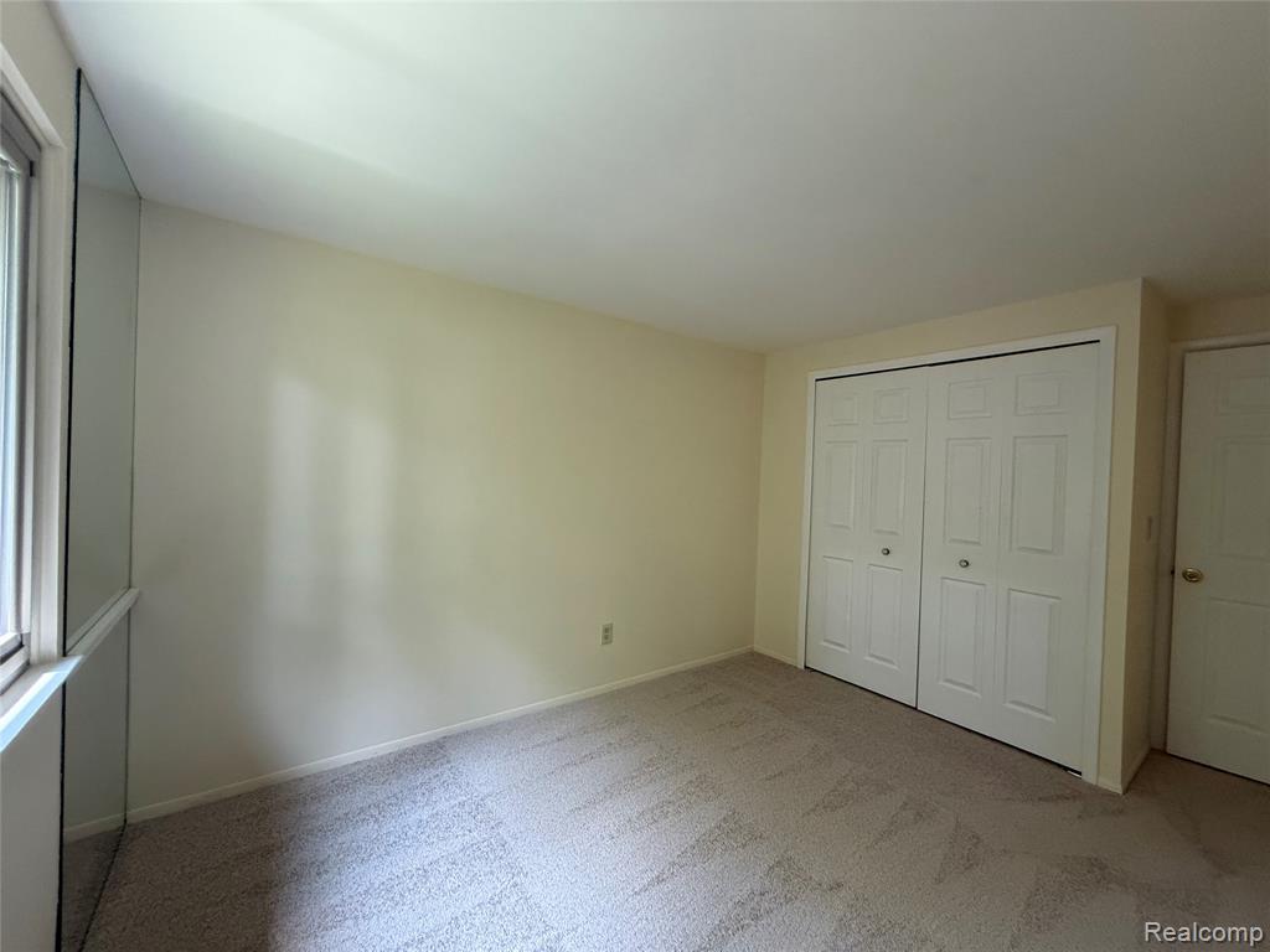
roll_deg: -2.6
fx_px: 514
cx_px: 635
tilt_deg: +0.0
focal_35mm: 14
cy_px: 476
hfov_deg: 102.1
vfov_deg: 85.7
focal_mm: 2.22
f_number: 2.2
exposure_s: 1/81
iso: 320
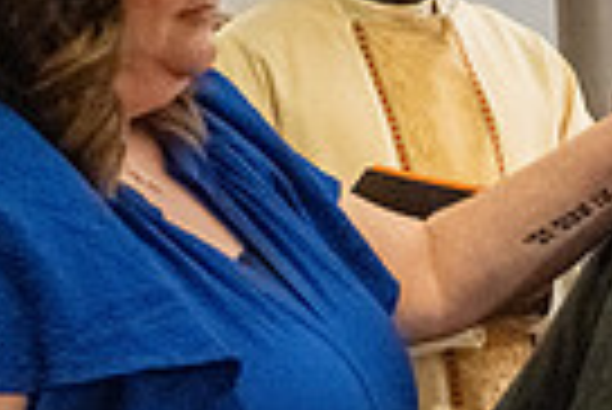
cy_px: 574
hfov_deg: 14.5
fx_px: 2246
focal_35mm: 132
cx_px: 914
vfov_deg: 10.1
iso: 5000
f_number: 4.5
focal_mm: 31
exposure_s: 1/60
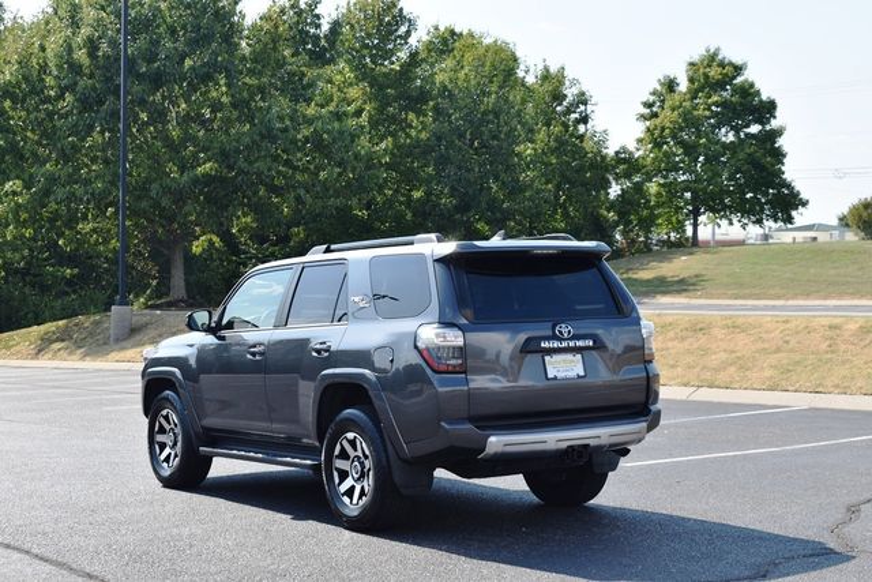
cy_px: 291
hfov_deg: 33.4
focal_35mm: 60
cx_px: 436
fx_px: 1454
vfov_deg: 22.6
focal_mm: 40
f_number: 8
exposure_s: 1/250
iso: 110
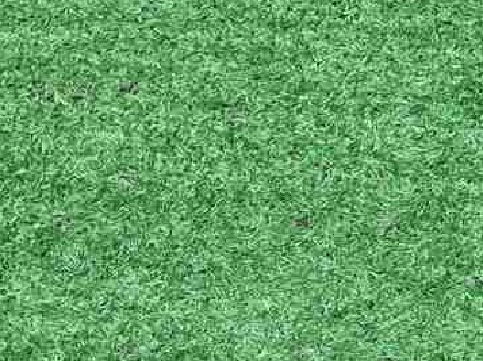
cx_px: 507
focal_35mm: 105
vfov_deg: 12.6
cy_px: 694
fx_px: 1464
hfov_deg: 18.2
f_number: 1.8
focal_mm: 5.4
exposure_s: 1/50
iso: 100
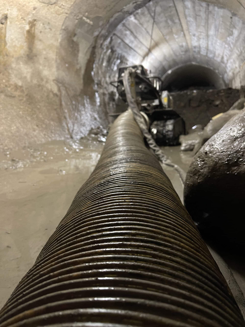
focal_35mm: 26
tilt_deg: -11.5
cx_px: 122
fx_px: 245
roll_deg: +1.8
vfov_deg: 67.3
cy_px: 164
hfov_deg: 53.1
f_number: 1.6
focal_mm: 5.1
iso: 640
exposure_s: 1/25
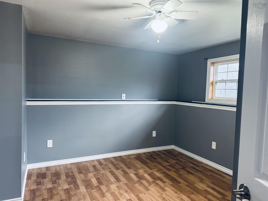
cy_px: 100
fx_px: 186
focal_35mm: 24
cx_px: 134
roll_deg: -0.7
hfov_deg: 71.6
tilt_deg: -2.6
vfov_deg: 56.8
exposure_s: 1/60
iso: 400
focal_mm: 6.76
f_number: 1.78
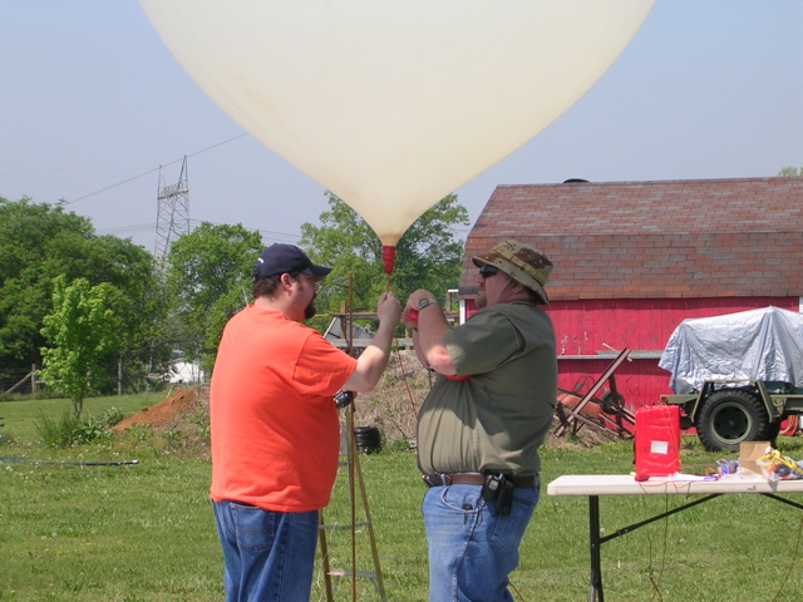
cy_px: 301
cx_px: 402
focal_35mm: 115
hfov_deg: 17.1
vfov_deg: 12.9
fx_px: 2668
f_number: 4.9
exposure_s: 1/343
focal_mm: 17.4
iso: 50
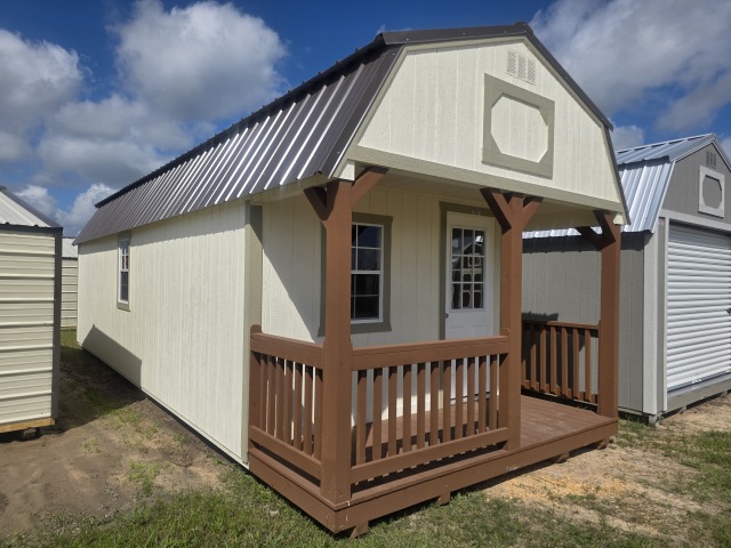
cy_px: 274
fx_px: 486
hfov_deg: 73.9
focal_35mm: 23
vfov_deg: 58.9
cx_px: 366
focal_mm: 6.3
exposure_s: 1/7944
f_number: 1.7
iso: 50
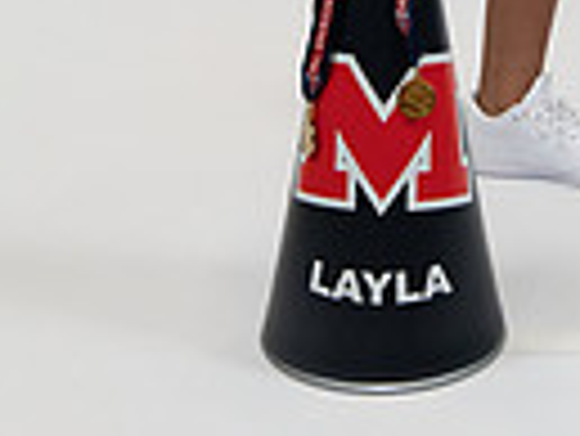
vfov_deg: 10.2
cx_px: 531
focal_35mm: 129
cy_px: -544
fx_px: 2169
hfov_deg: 15.1
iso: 400
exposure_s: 1/125
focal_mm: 38.7
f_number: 4
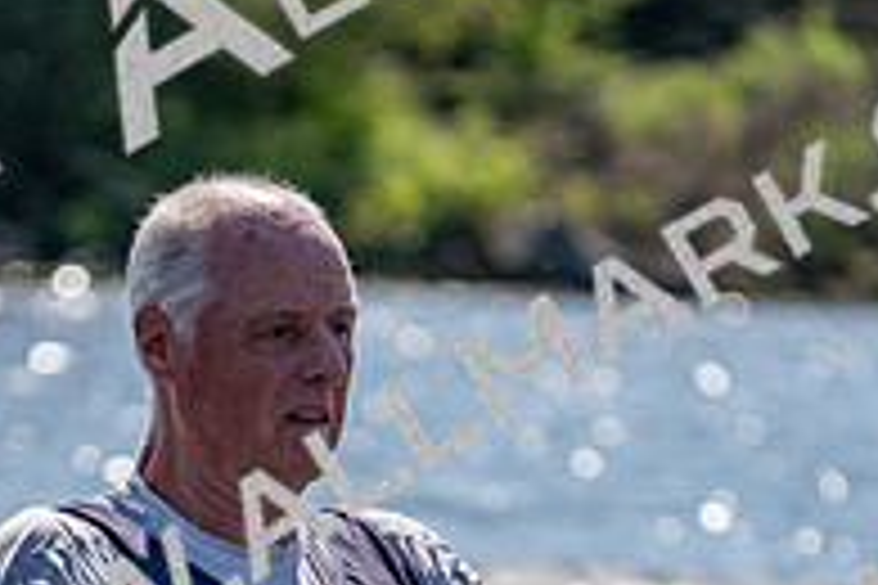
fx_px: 15266
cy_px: 812
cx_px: 356
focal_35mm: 626
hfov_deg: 3.3
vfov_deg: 2.2
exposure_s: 1/2000
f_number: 5.6
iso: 200
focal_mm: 211
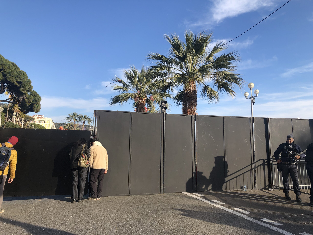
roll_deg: -0.4
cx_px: 156
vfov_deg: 49.7
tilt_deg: +8.0
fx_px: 253
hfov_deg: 63.4
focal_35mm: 28
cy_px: 118
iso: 20
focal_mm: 3.99
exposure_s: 1/1333
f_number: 1.8
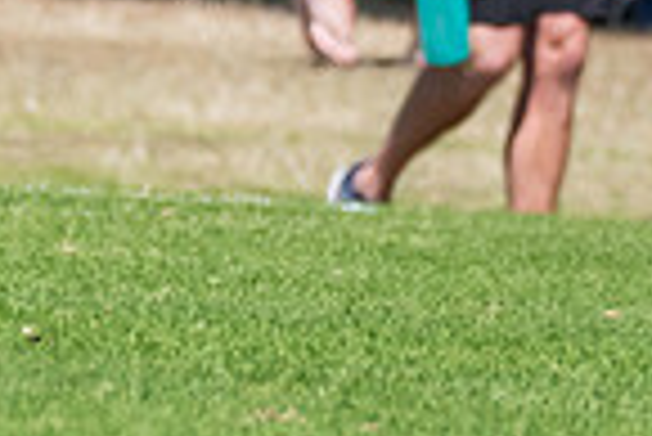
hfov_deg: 0.8
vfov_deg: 0.5
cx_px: 1287
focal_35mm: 2642
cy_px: -192
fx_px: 47897
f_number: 6.3
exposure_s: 1/2500
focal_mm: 450
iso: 800
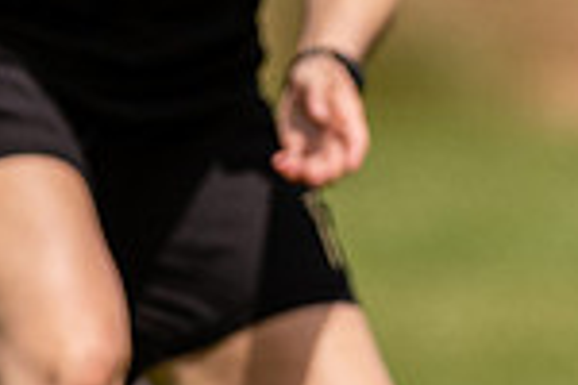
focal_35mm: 2671
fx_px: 42881
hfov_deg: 0.8
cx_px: 1151
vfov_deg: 0.5
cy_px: -343
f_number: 4
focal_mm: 280
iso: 280
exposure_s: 1/2500
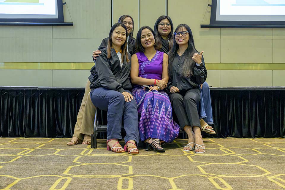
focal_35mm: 50
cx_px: 142
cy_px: 95
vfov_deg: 27.0
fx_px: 396
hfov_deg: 39.6
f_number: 7.1
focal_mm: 50
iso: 20000
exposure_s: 1/200
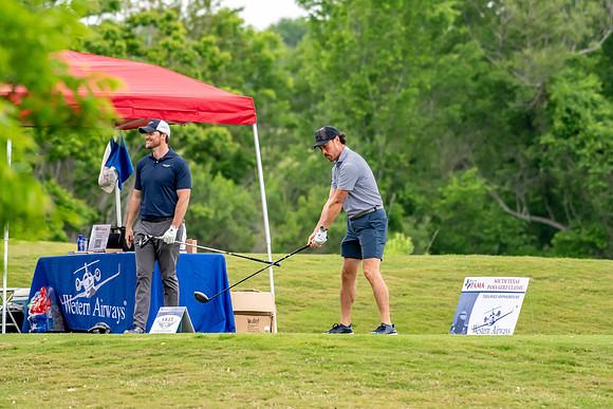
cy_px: 204
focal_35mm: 435
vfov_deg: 3.2
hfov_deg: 4.7
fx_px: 7408
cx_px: 306
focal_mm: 290
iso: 1600
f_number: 5.6
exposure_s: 1/2000
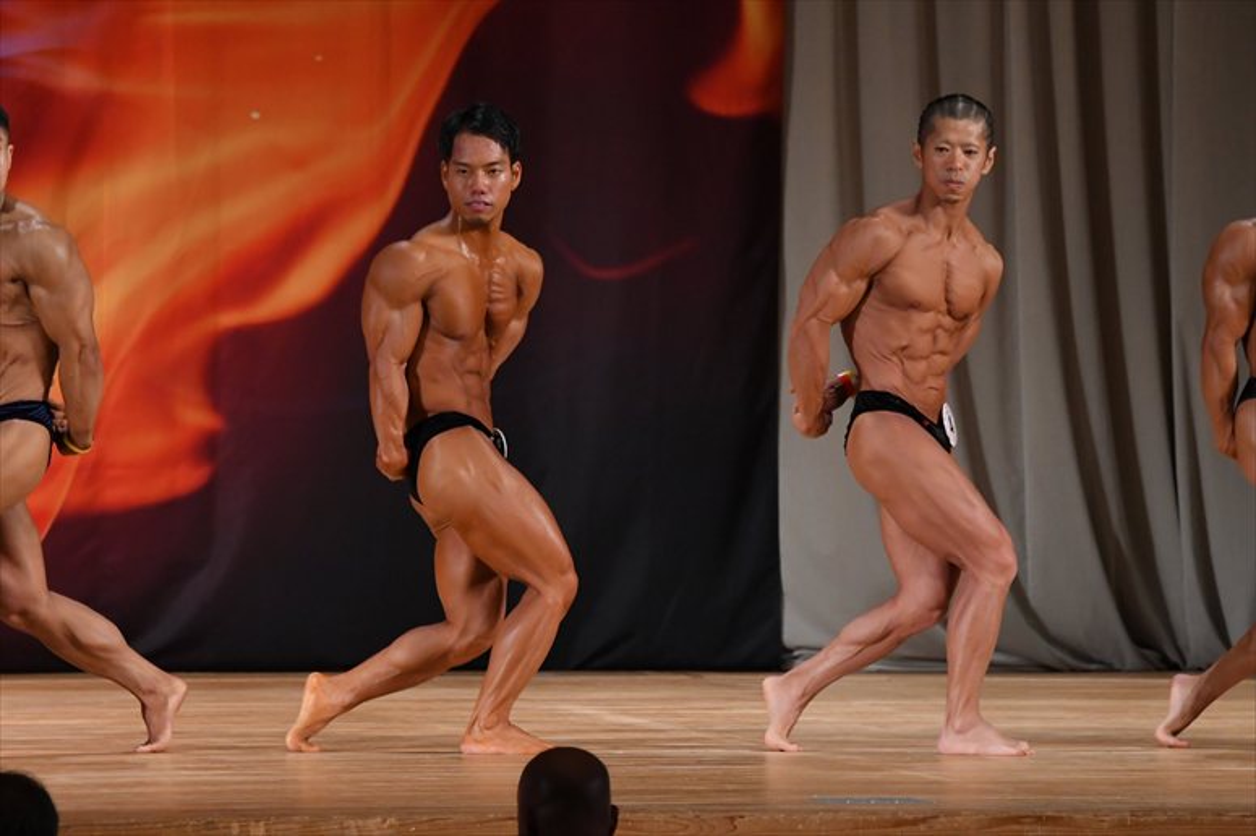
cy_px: 418
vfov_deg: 5.1
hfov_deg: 7.6
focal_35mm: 270
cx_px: 628
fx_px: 9416
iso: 3200
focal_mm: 180
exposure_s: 1/400
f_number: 5.6
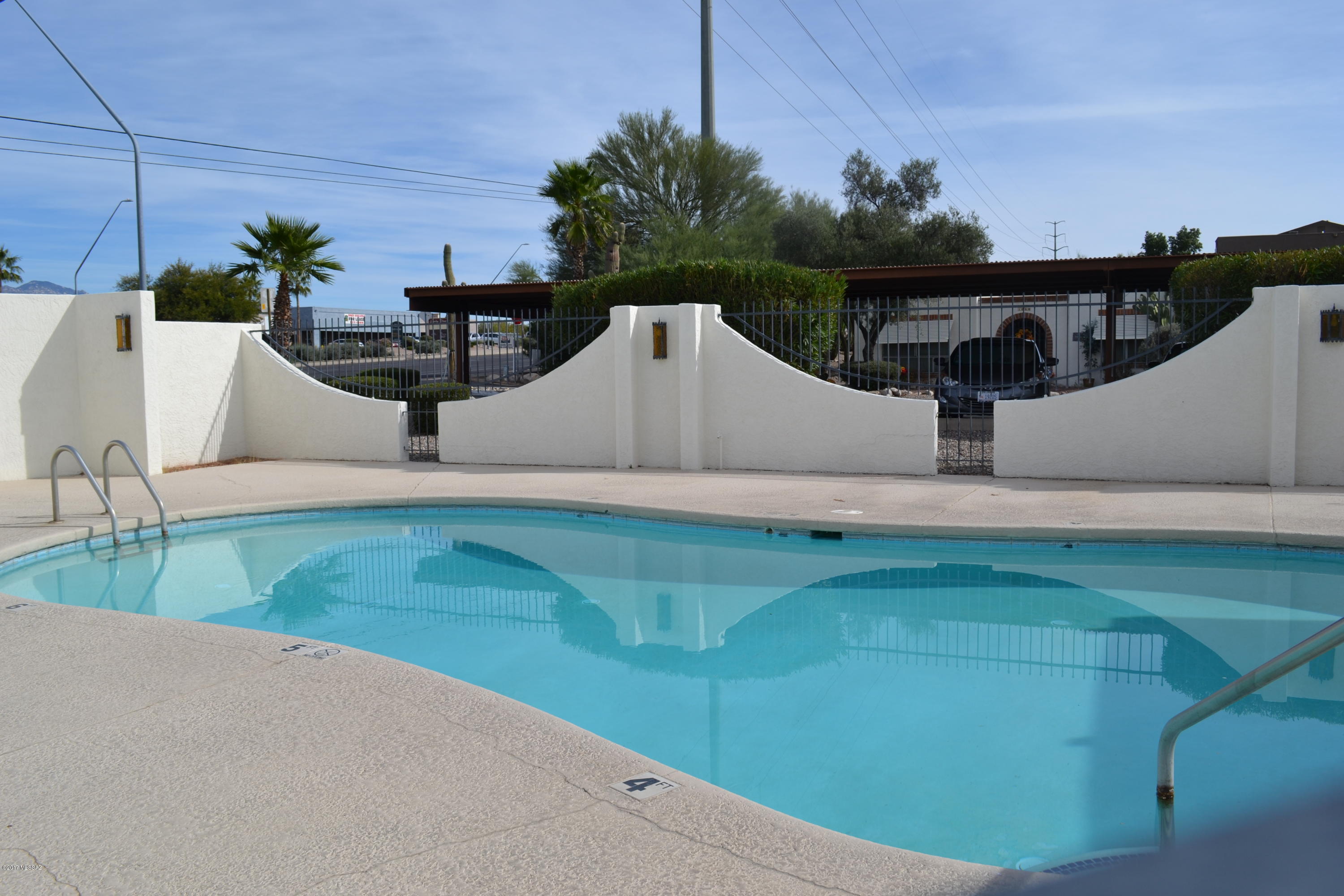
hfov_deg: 61.9
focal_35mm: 30
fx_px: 1120
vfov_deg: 43.6
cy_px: 448
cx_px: 672
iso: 100
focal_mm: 20
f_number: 9
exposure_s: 1/320
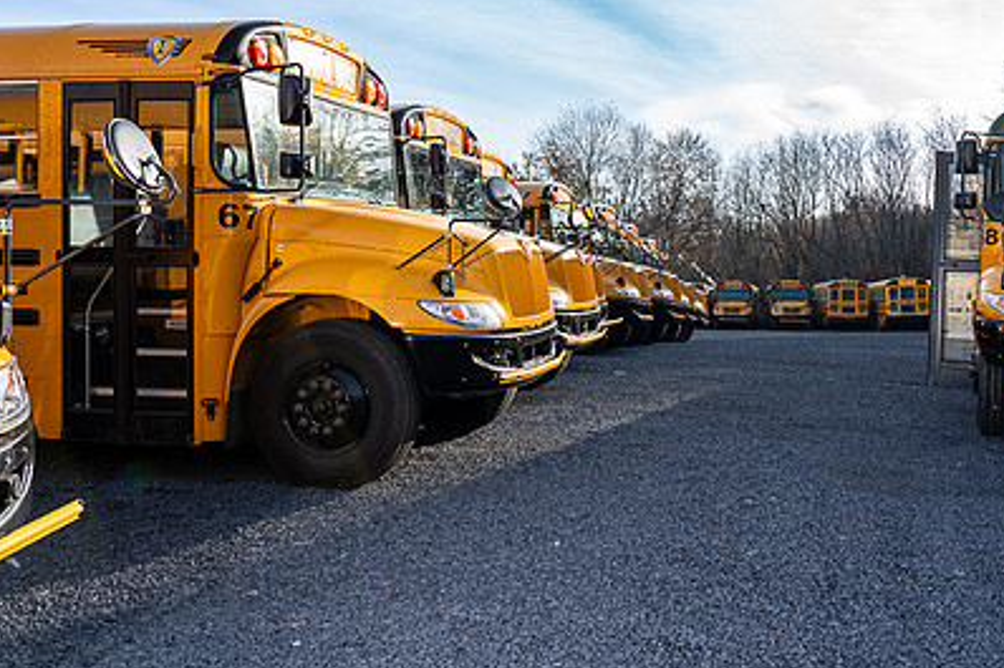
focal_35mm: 35
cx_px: 684
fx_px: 976
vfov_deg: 37.6
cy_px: 243
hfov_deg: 53.2
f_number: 5.6
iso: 125
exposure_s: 1/250
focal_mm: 24
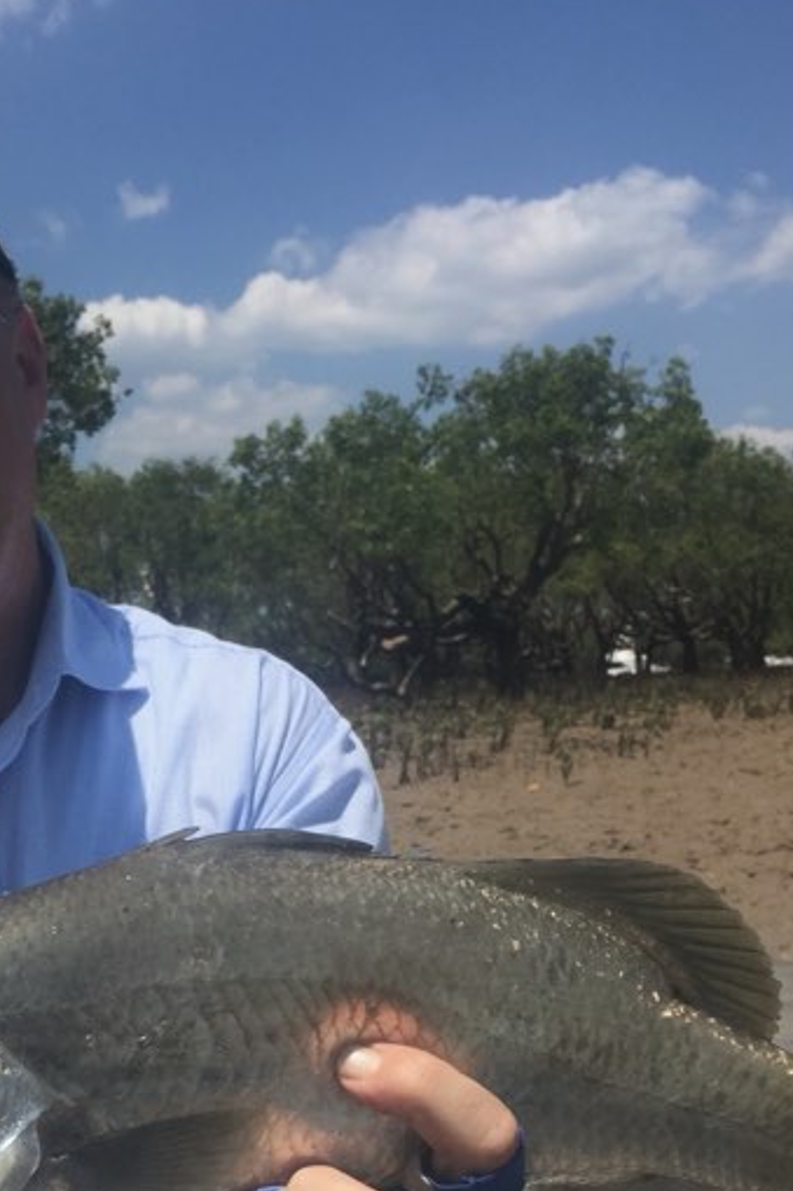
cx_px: 90
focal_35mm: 51
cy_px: 976
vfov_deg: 37.3
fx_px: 1686
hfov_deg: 25.7
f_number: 2.2
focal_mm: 4.15
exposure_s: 1/2475
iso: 32
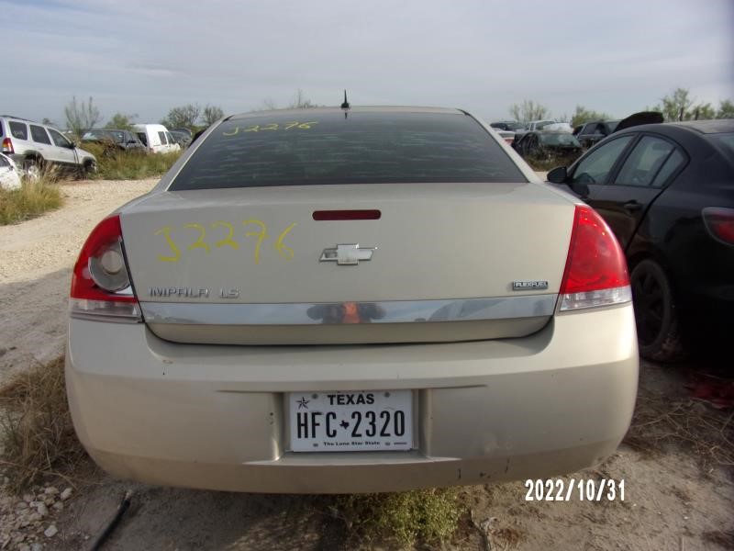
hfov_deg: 71.6
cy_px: 276
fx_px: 509
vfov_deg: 56.8
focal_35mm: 24
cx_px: 367
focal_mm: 4.3
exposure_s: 1/950
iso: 80
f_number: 3.3
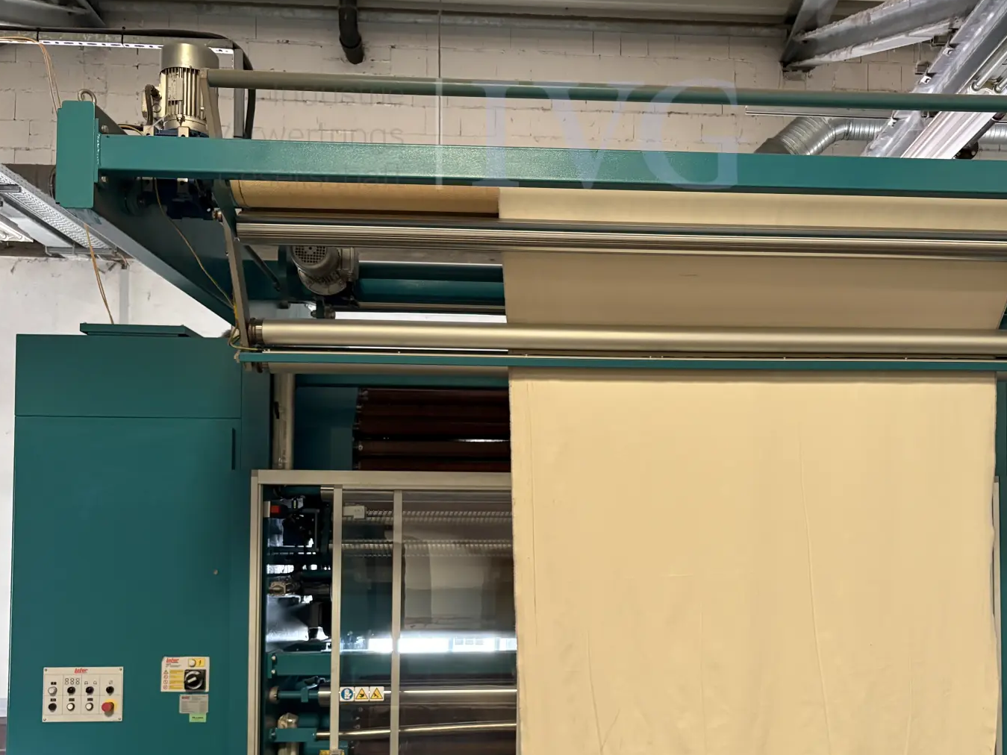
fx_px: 1076
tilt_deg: +2.6
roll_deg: +0.6
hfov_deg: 49.6
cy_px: 508
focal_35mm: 37
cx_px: 640
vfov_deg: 38.2
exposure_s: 1/60
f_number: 1.6
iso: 400
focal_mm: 5.96
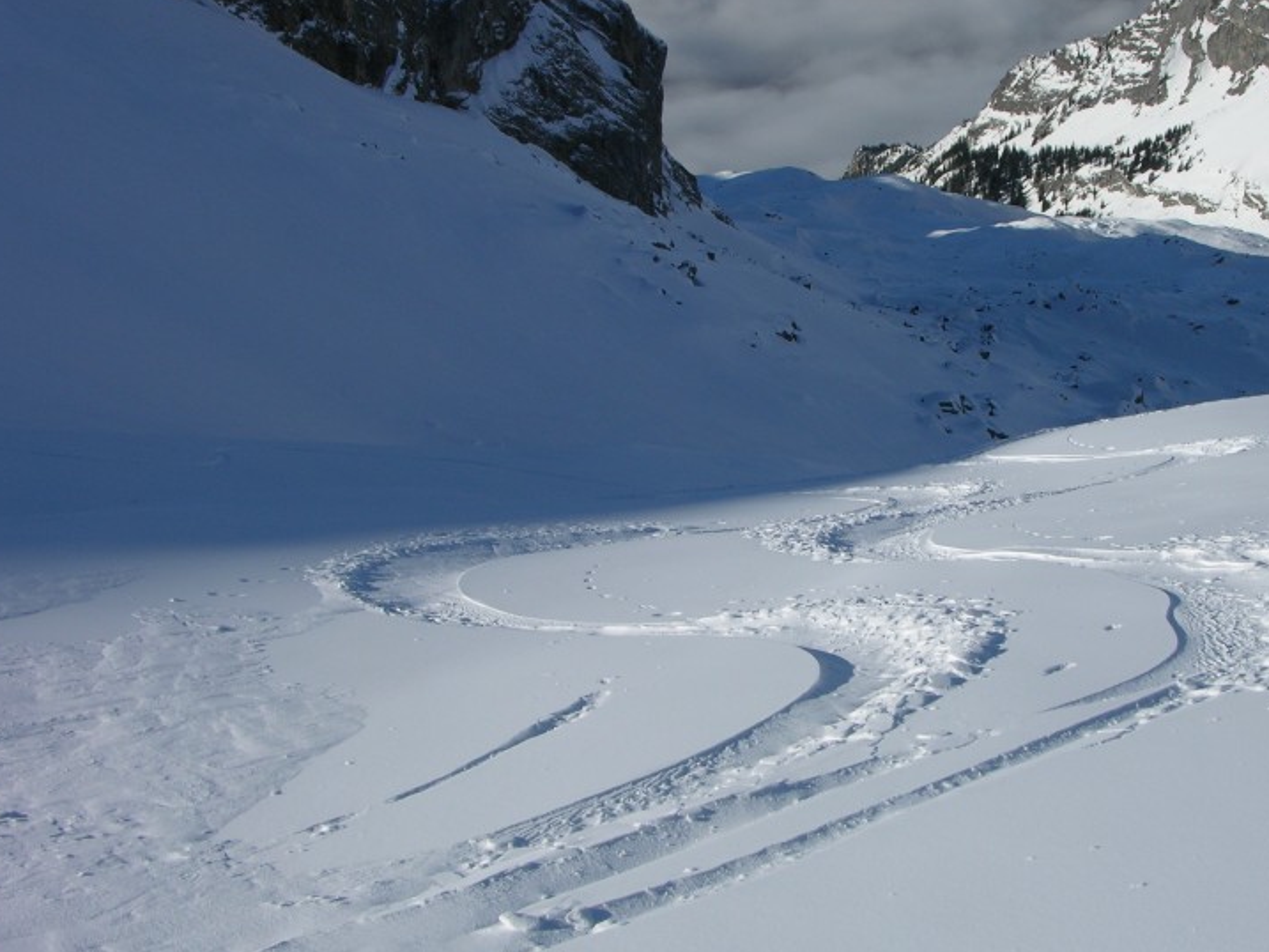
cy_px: 442
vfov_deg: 29.1
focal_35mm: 50
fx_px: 1833
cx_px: 825
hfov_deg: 37.8
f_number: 8
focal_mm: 8.9
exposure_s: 1/324
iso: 50
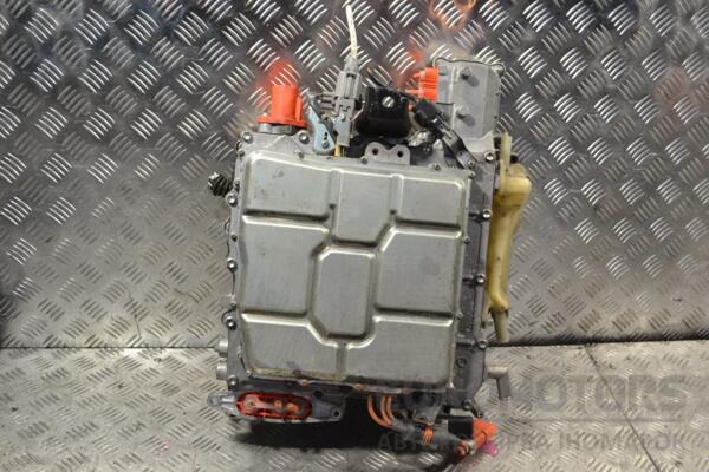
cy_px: 236
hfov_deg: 49.6
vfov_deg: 34.2
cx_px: 354
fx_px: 768
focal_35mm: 39
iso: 400
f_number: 5
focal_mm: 26
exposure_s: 1/100
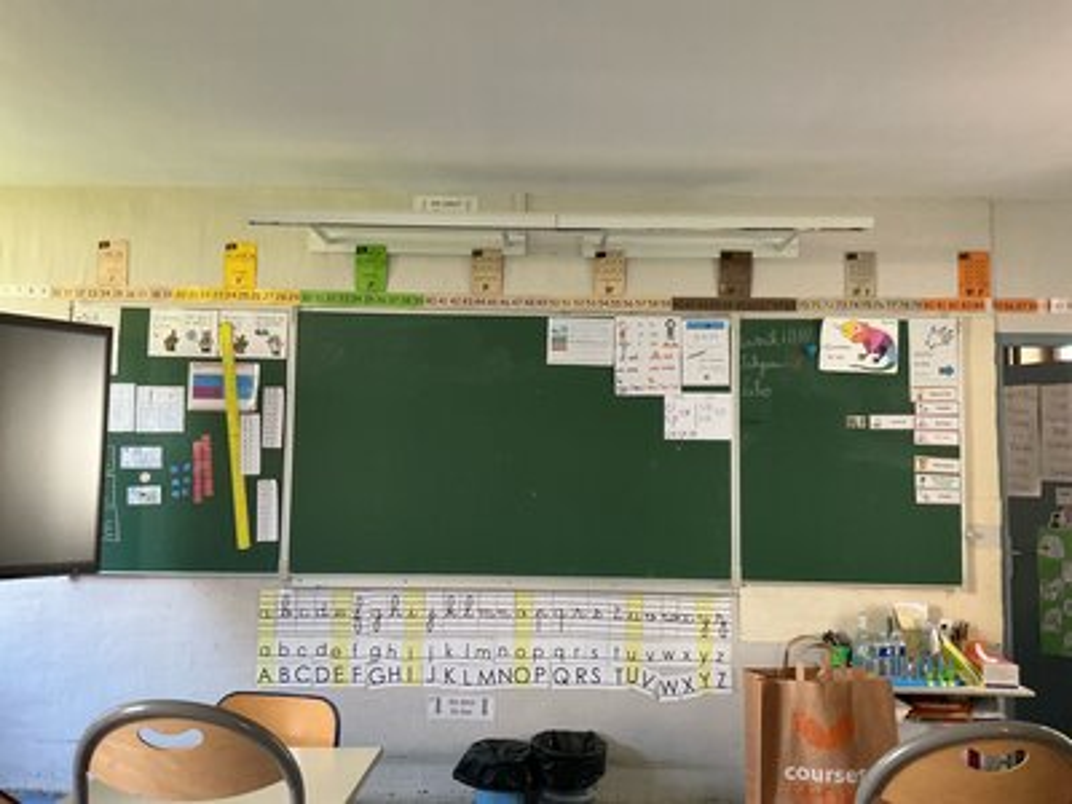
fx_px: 867
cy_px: 402
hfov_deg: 63.4
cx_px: 536
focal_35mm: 28
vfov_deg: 49.7
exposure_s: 1/50
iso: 160
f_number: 1.8
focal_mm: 3
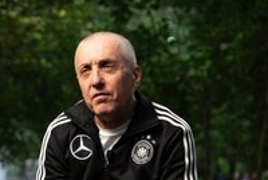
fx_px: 805
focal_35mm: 108
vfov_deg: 12.6
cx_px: 79
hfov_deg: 18.8
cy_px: 163
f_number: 2.8
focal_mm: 54
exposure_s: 1/100
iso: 1600
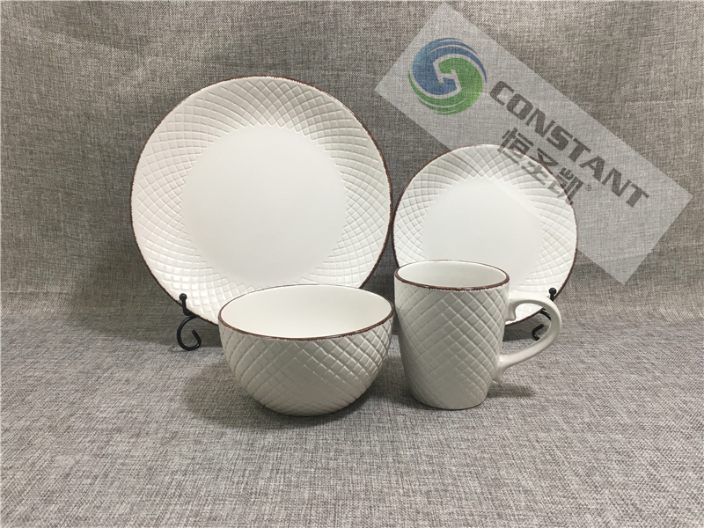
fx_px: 590
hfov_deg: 61.7
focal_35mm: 29
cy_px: 264
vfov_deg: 48.2
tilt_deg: -13.9
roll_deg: +1.3
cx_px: 352
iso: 32
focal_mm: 4.15
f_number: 2.2
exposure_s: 1/33
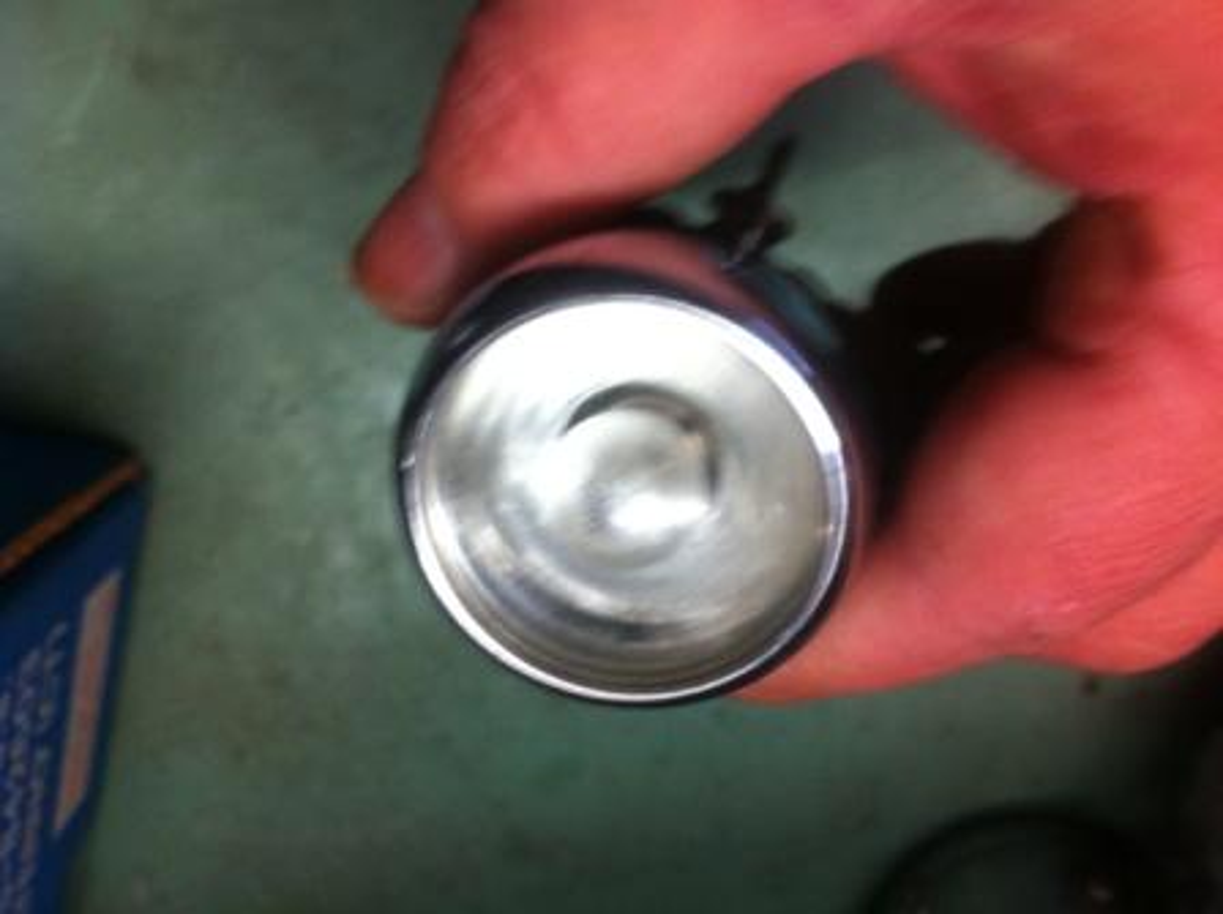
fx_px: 1235
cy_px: 457
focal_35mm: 35
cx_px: 612
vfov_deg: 40.6
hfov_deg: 52.7
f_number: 2.8
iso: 160
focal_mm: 3.85
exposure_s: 1/15
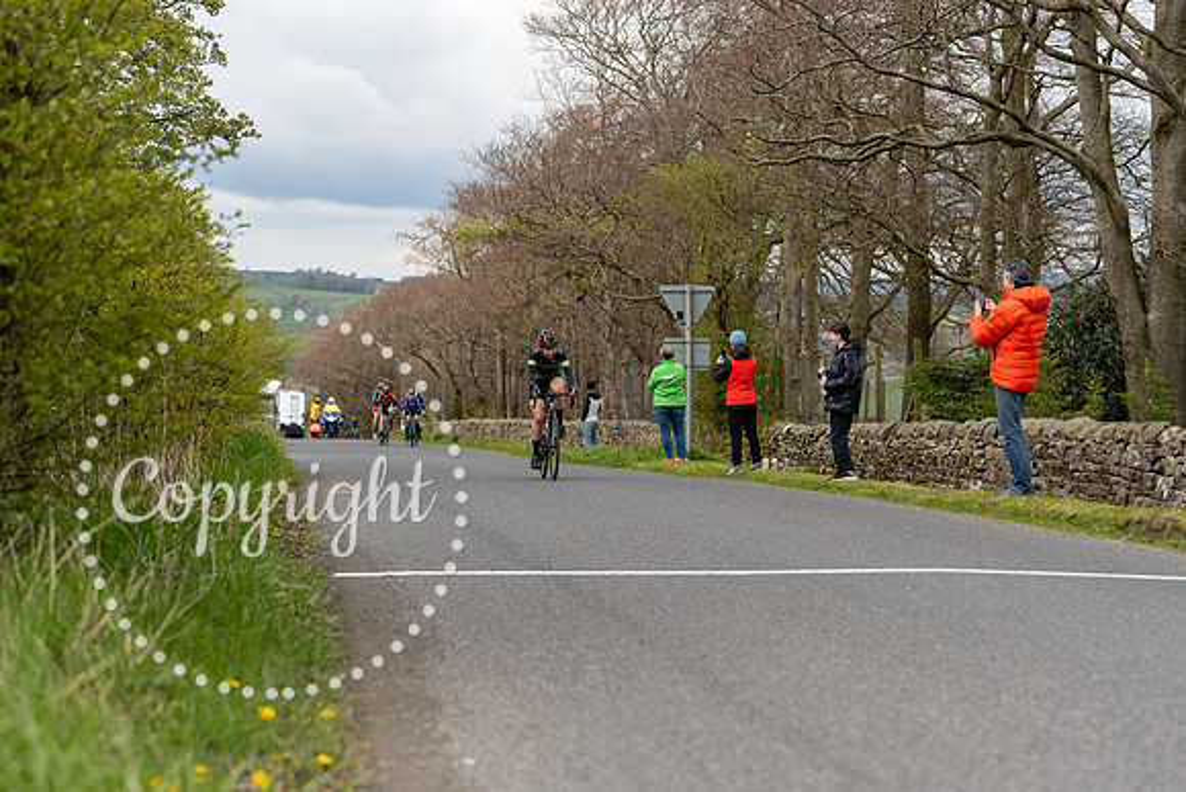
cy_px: 396
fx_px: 2603
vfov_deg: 17.3
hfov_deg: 25.7
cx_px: 593
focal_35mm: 79
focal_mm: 79
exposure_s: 1/640
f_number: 4
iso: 200
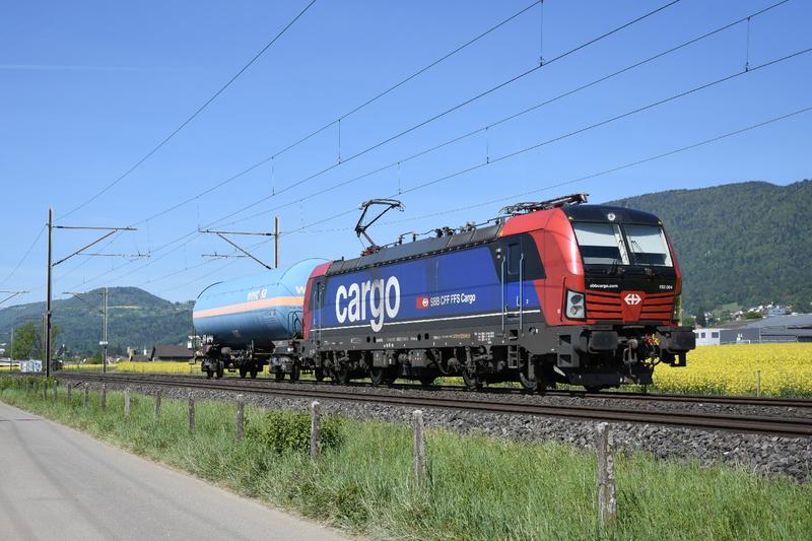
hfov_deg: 38.9
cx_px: 406
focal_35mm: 51
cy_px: 270
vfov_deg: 26.5
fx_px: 1150
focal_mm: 34
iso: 200
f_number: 5.6
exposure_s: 1/1250
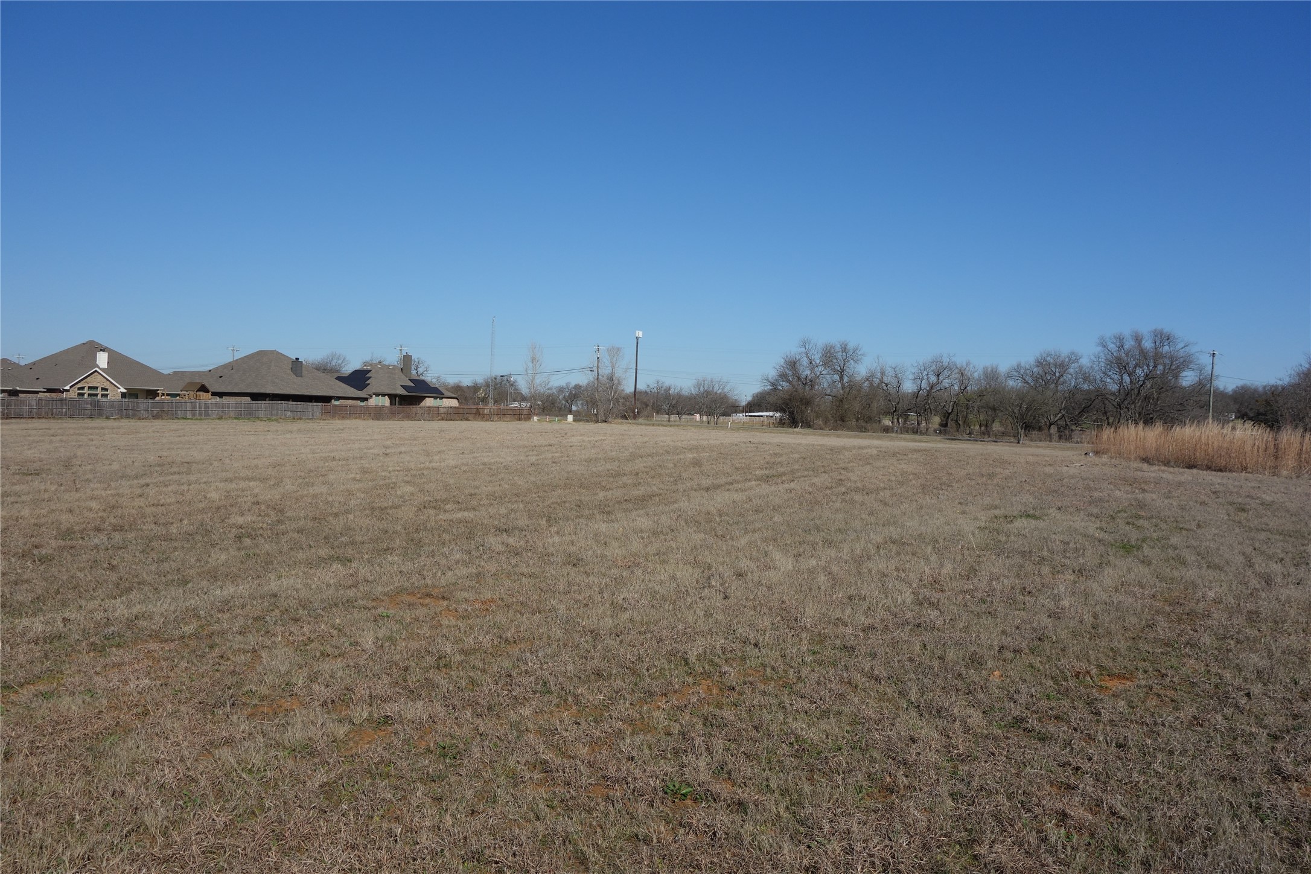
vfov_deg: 46.4
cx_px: 656
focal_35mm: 28
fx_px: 1020
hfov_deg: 65.5
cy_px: 437
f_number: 5.6
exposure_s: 1/800
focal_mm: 10.4
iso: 125
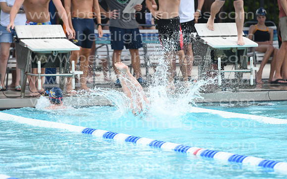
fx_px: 2401
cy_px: 91
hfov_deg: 6.8
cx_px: 144
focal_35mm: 307
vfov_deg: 4.3
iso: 250
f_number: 4
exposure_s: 1/800
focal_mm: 200
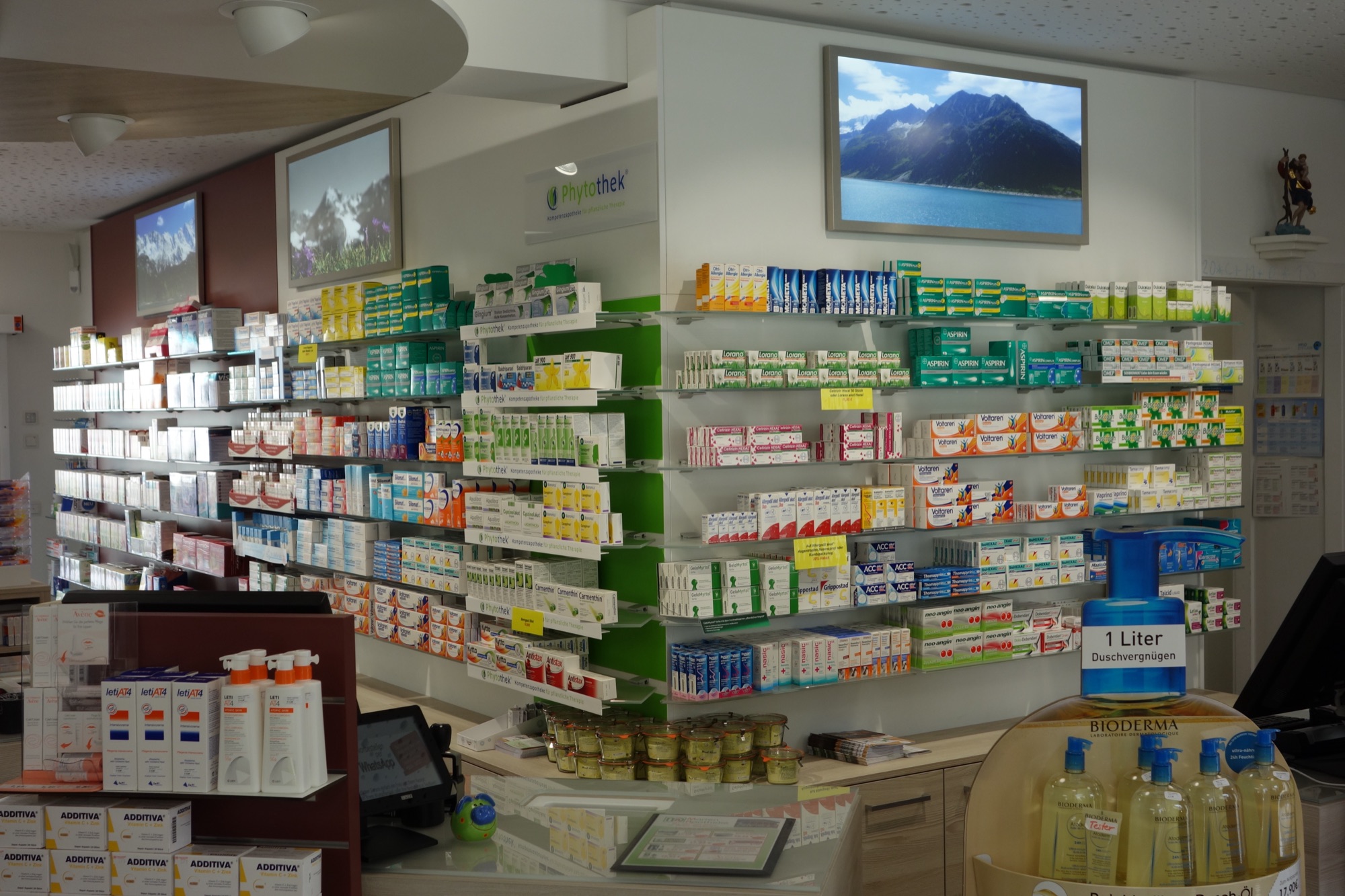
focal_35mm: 45
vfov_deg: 29.9
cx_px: 672
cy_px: 448
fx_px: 1681
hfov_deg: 43.6
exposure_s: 1/100
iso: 125
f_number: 4.5
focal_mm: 16.59
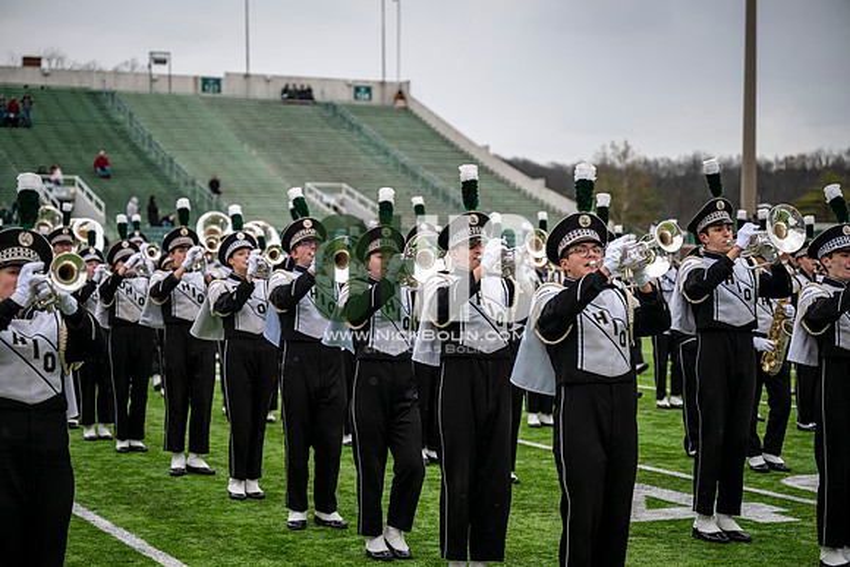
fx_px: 1653
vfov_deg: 19.5
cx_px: 425
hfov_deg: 28.8
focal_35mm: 70
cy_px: 284
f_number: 2.8
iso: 100
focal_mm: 70
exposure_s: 1/500
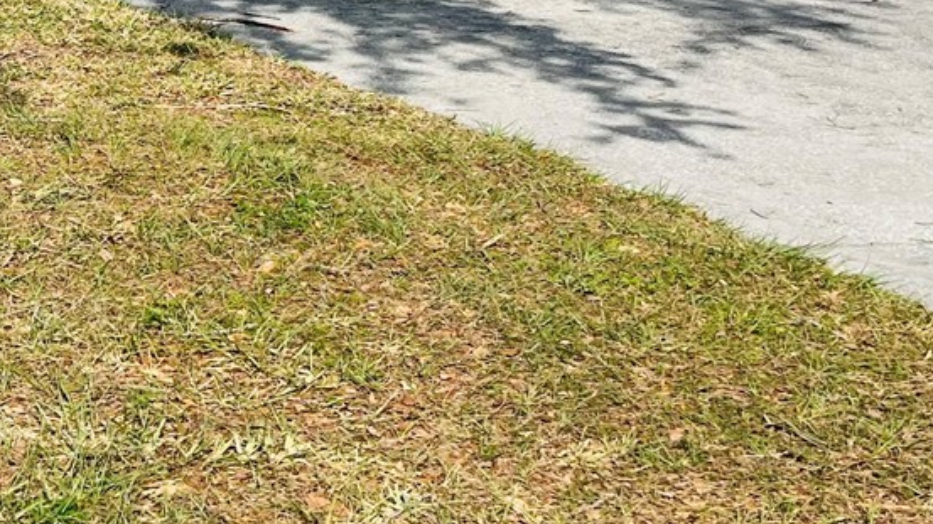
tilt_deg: -8.3
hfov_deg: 25.3
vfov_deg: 14.3
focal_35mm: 82
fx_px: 2029
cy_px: -83
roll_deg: -0.2
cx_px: 145
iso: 50
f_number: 1.5
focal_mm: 5.7
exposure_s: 1/6579
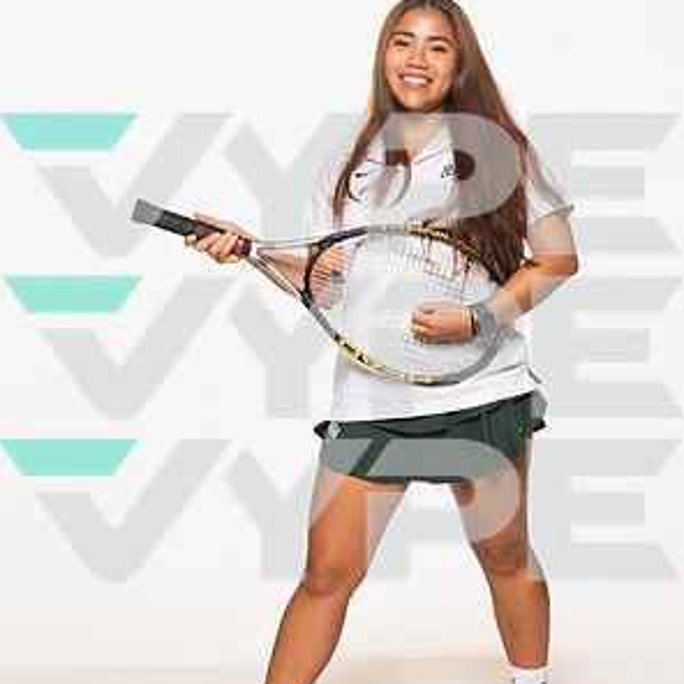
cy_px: 349
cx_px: 344
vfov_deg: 21.7
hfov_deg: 21.7
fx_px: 1788
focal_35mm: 80
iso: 800
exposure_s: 1/320
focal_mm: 62
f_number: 7.1
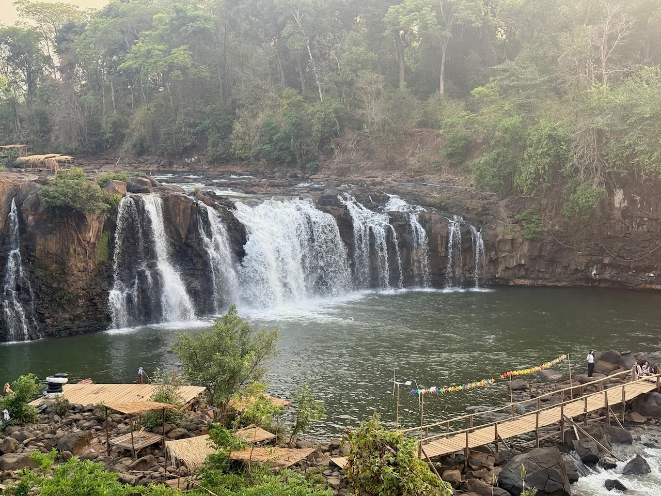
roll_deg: +0.1
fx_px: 917
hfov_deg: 39.7
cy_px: 248
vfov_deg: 30.3
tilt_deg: -6.2
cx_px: 330
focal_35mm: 48
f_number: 1.78
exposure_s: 1/352
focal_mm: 6.76
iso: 100
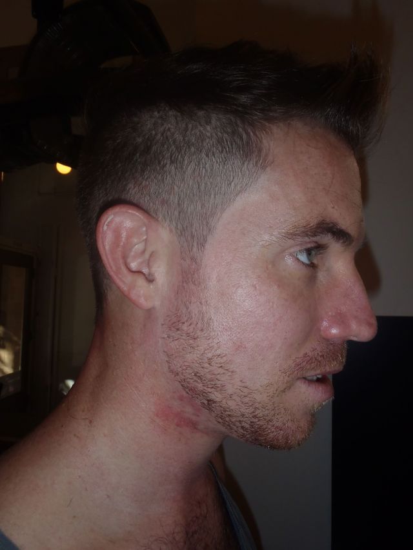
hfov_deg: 49.8
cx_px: 206
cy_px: 275
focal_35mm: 28
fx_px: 445
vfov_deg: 63.4
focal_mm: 5
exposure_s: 1/30
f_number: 11
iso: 100
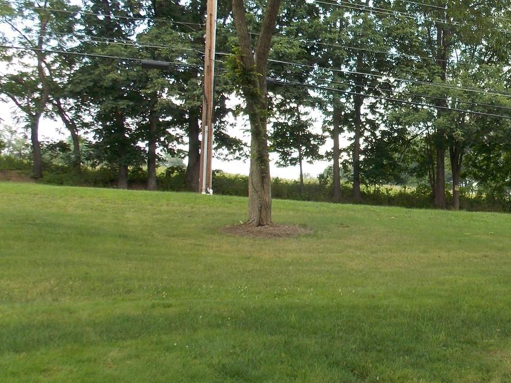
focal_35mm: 53
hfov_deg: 33.5
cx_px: 496
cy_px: 154
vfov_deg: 27.5
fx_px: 782
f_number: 3.1
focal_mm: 4
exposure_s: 1/125
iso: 80
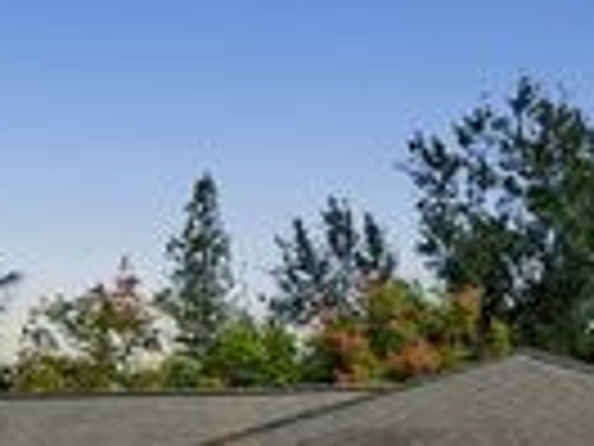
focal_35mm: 91
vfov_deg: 15.4
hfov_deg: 21.5
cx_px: 234
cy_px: 586
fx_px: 1562
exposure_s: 1/1000
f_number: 2.8
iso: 100
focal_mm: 12.29
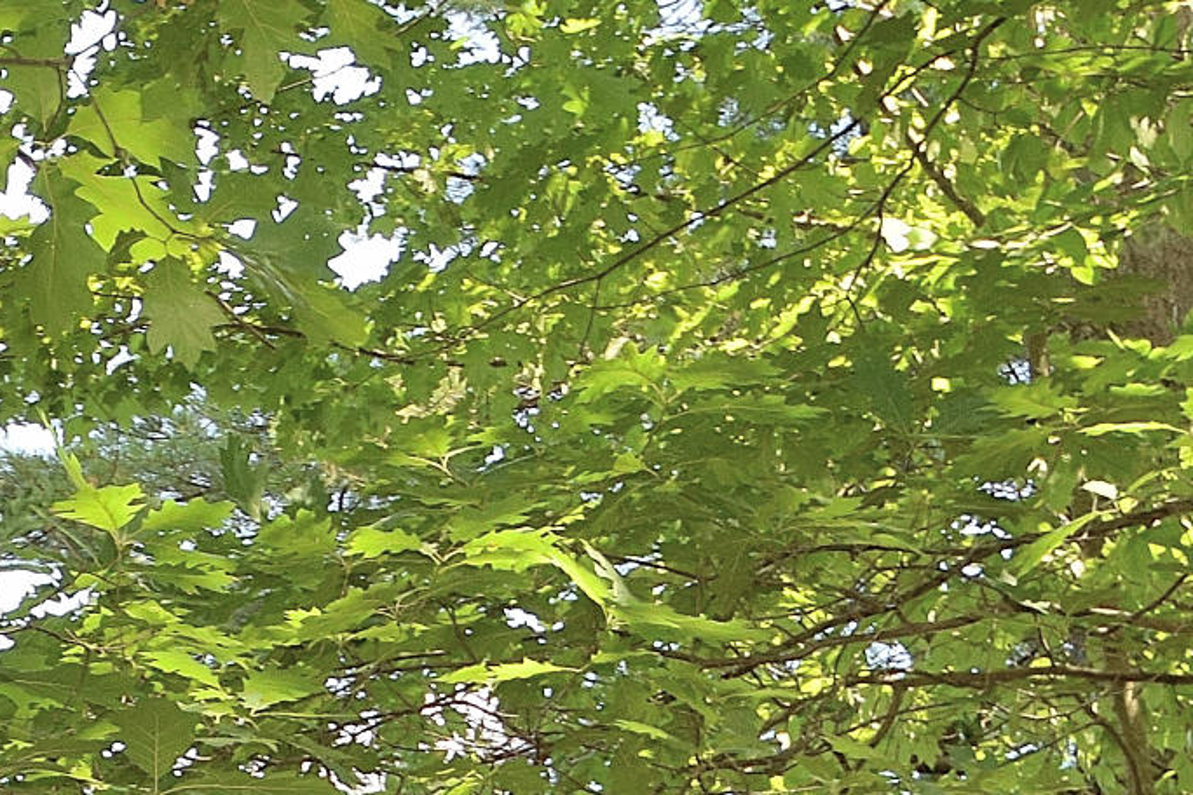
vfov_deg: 8.3
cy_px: 1604
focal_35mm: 158
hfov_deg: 12.7
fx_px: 5236
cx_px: -237
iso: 250
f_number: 5.6
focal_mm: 24
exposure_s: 1/125
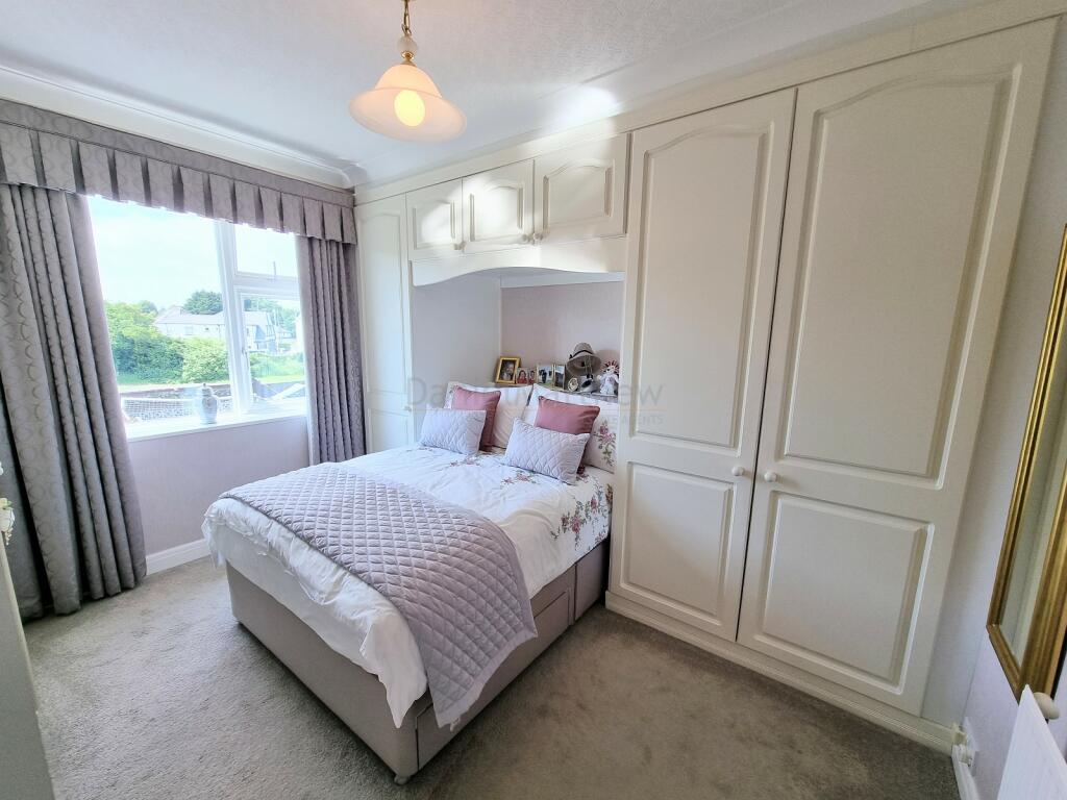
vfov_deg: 89.9
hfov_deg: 106.2
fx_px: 401
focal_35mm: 13
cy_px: 400
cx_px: 534
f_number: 2.2
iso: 50
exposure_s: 1/176
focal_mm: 2.2
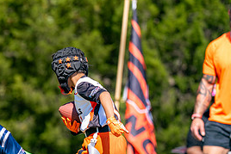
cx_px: 62
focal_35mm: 718
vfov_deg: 1.9
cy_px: 143
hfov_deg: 2.9
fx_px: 4609
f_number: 2.8
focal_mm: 200
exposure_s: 1/2000
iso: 160
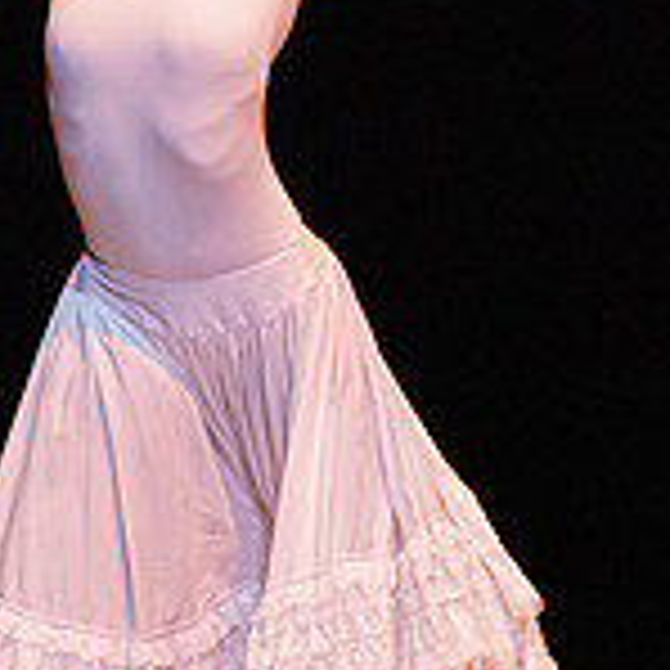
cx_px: 572
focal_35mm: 1389
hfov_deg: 1.3
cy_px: 193
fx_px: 30416
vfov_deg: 1.3
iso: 5000
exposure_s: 1/400
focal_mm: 400
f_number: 6.3
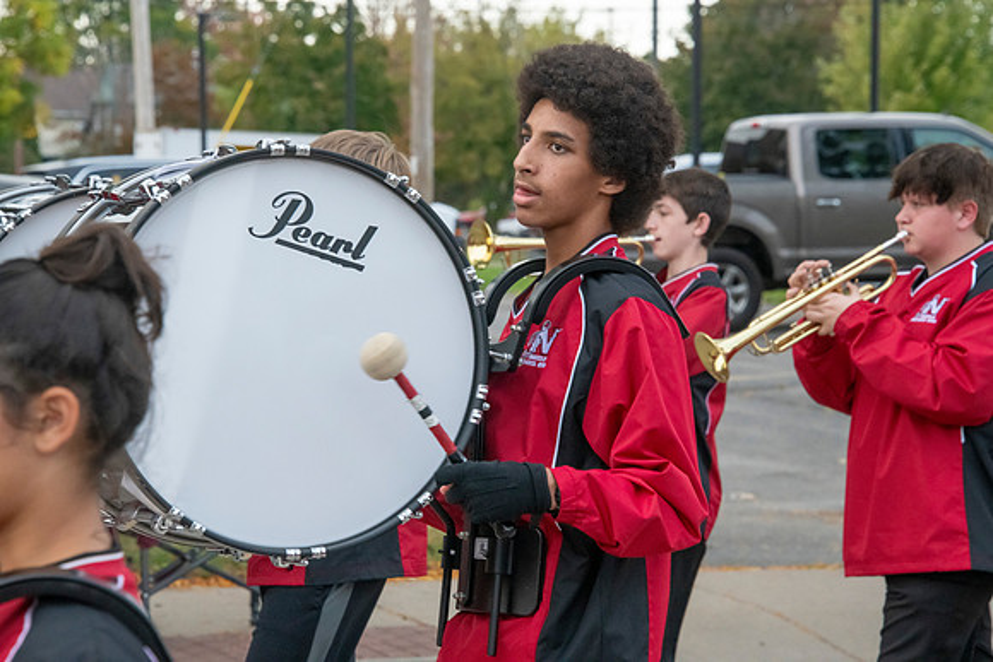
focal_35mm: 180
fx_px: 4966
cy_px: 331
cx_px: 496
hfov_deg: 11.4
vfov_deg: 7.6
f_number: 11
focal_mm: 180
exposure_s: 1/500
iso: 3200
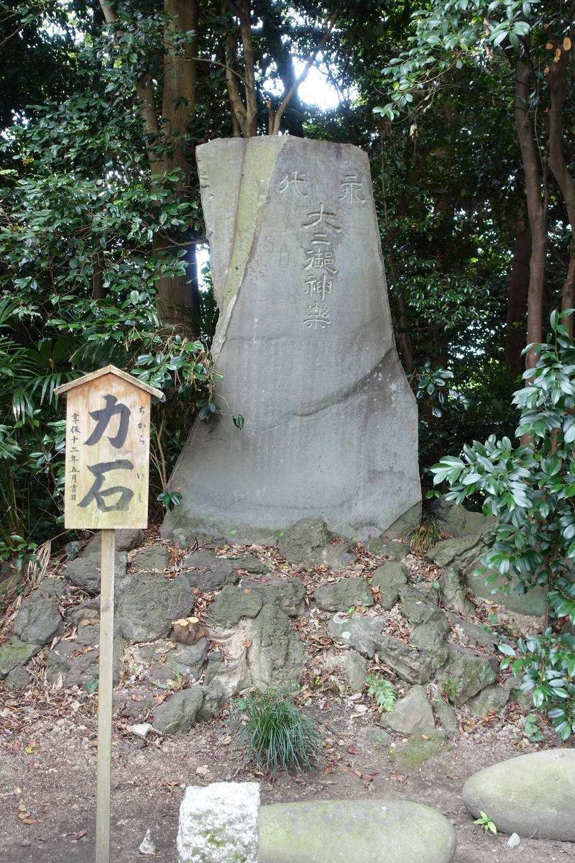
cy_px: 432
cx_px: 288
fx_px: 910
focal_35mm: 38
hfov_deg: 35.1
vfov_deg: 50.7
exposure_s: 1/80
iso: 125
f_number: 2.8
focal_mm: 14.1
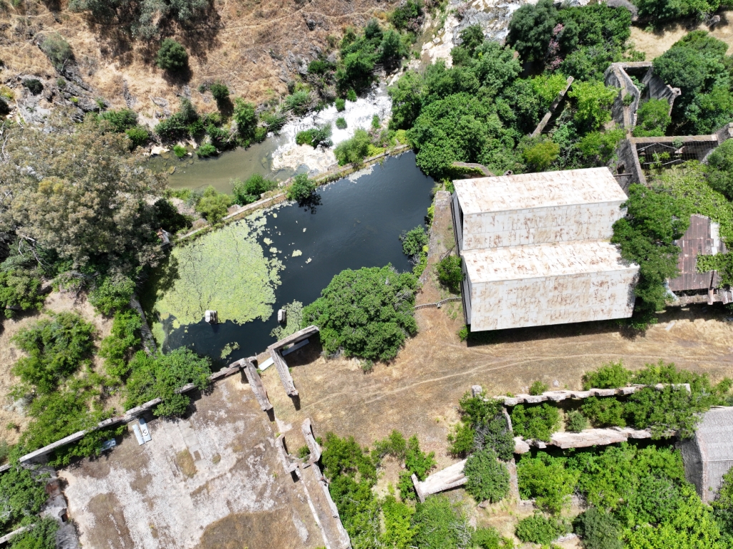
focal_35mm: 24
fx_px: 508
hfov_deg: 71.6
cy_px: 274
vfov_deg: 56.8
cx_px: 366
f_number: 2.8
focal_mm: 12.29
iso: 120
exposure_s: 1/1600
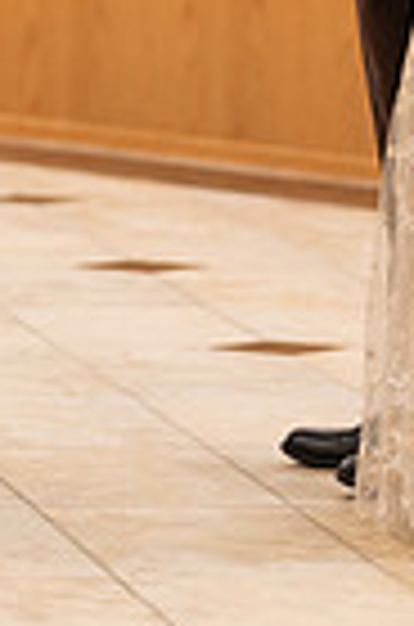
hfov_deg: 2.9
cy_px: -365
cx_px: 513
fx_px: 8269
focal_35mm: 477
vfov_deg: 4.3
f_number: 4
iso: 3200
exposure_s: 1/125
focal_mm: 147
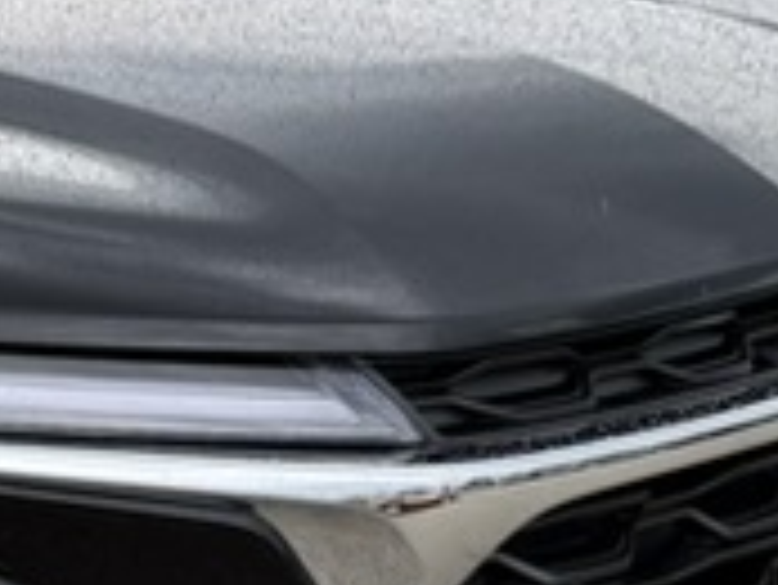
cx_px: -436
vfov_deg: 10.5
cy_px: 351
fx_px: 3194
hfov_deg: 13.0
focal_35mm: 142
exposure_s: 1/622
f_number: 1.78
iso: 80
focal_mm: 6.76
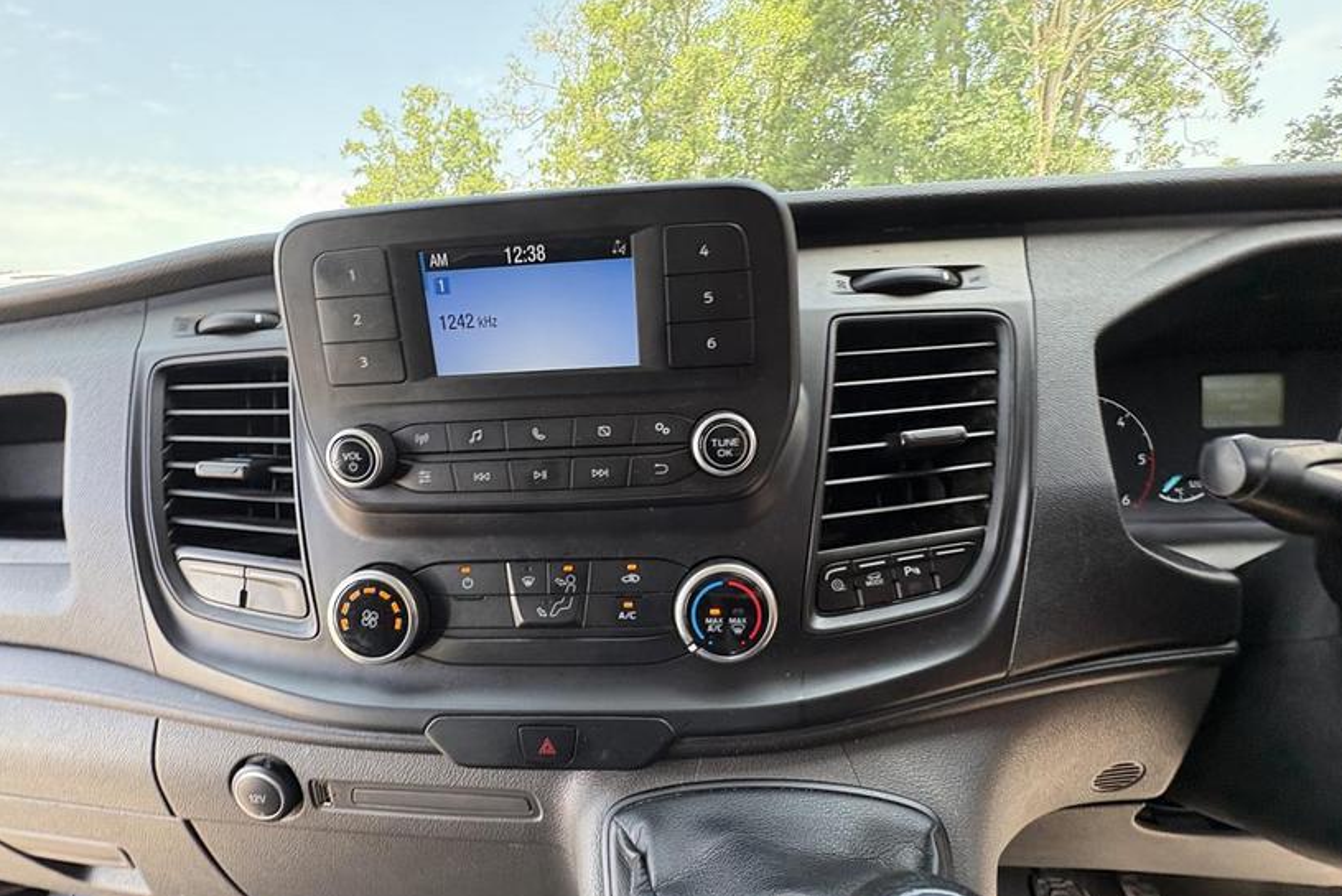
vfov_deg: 73.2
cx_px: 629
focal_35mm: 16
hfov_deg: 96.6
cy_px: 525
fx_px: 597
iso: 200
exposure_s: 1/99
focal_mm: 2.22
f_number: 2.2
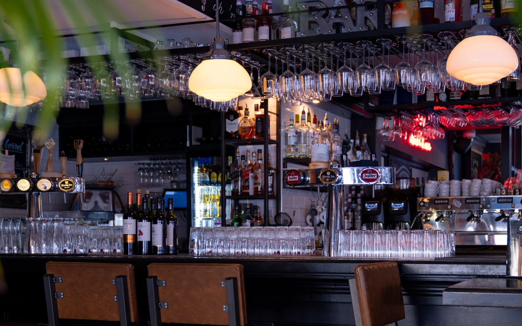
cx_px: 342
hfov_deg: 37.8
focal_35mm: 53
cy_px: 255
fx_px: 754
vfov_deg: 24.1
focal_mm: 32
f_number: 2.8
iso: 100
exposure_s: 1/10
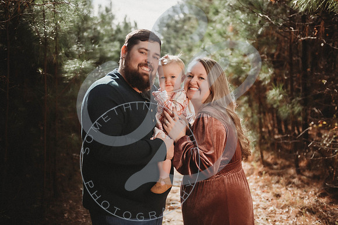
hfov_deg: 41.1
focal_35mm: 48
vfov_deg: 28.1
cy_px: 112
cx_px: 169
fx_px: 451
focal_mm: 48
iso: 100
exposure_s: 1/1250
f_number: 2.8
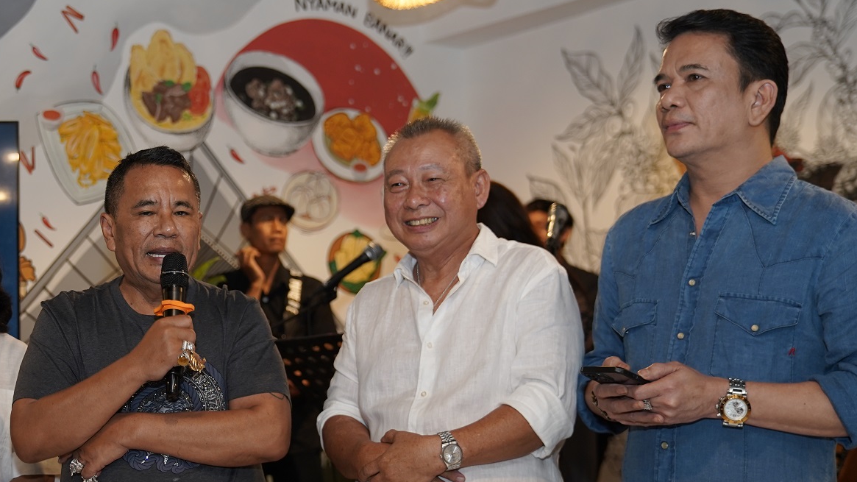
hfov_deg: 30.4
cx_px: 204
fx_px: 1545
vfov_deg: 17.7
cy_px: 270
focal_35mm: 68
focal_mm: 42
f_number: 2.8
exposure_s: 1/100
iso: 800
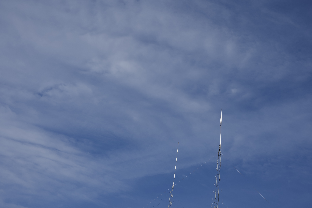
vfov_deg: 27.0
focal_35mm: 50
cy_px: 104
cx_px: 156
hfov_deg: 39.6
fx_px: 433
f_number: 5.6
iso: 100
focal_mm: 50
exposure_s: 1/1000
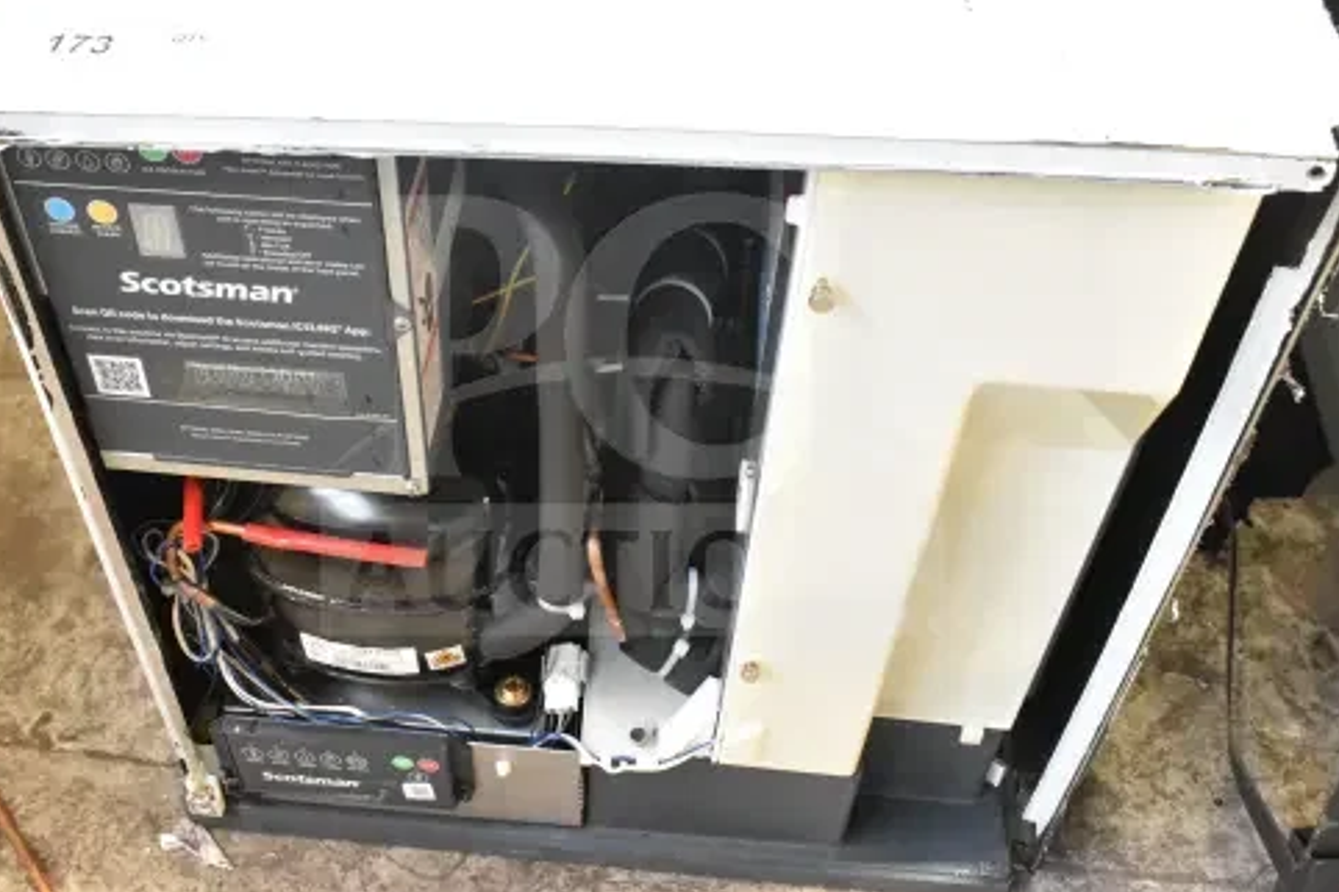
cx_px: 631
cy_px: 415
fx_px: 1413
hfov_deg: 50.7
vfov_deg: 35.0
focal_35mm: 38
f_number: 6.3
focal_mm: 20
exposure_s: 1/160
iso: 6400
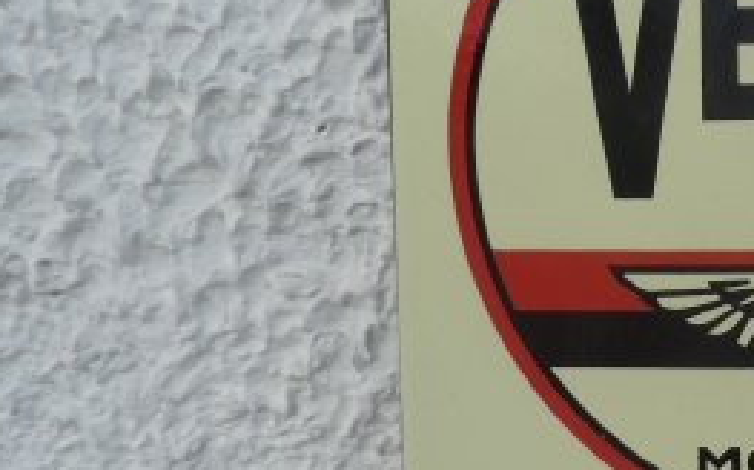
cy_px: 120
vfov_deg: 22.1
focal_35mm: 58
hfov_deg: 31.7
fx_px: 1191
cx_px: 800
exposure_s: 1/500
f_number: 3
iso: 80
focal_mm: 4.3
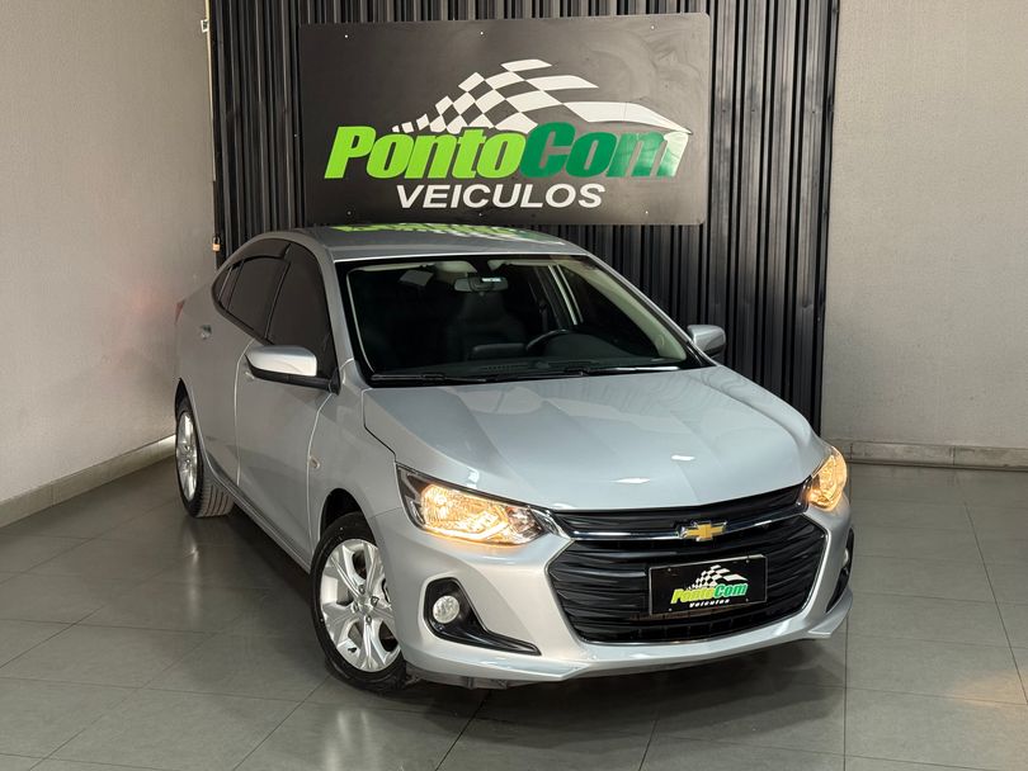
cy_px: 386
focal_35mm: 48
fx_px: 1426
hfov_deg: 39.6
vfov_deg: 30.3
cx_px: 514
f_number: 1.78
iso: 200
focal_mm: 6.76
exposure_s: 1/60
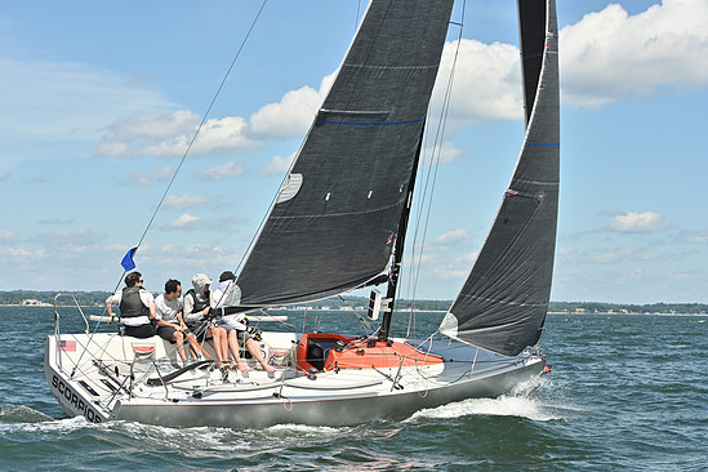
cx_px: 349
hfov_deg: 27.3
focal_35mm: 74
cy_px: 247
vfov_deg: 18.4
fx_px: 1455
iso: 250
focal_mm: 70
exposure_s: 1/1250
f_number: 8
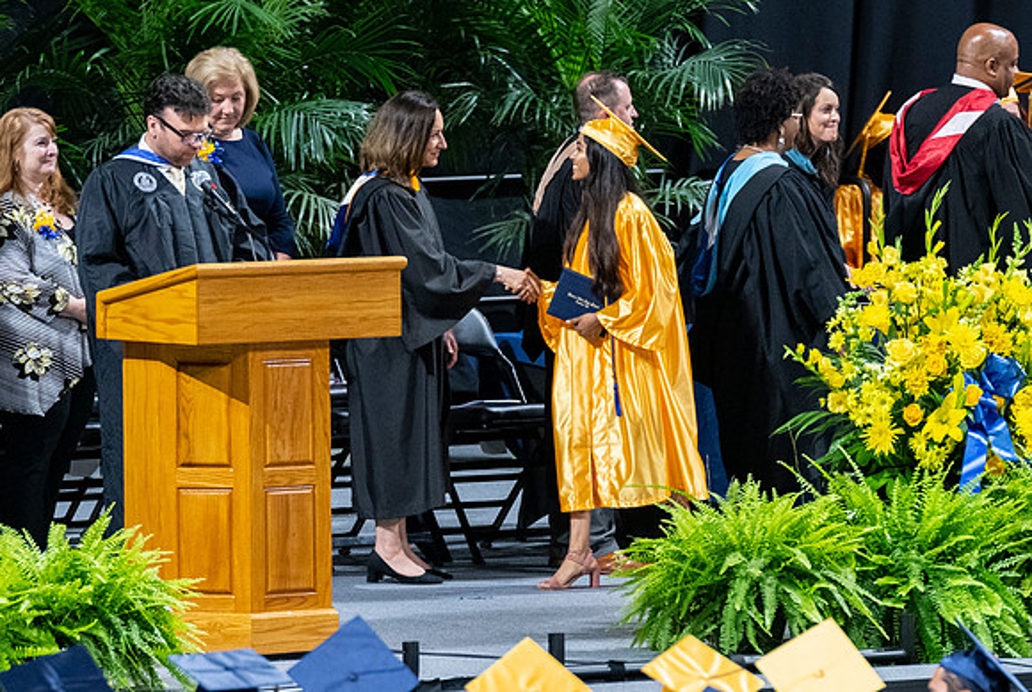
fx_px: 11601
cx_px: 599
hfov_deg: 5.1
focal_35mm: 404
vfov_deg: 3.4
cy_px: 411
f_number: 4
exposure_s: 1/200
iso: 2000
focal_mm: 200
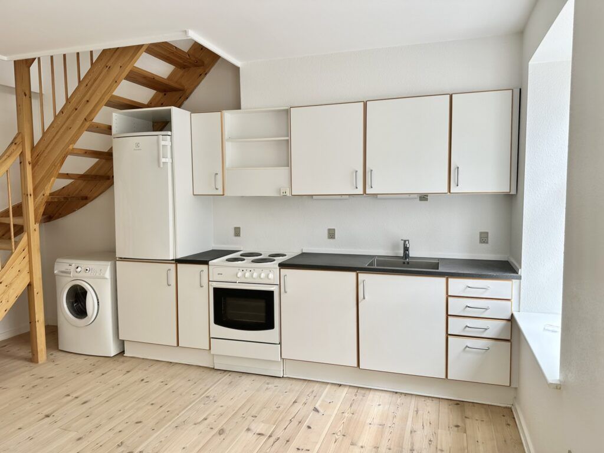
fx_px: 419
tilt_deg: -3.9
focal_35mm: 24
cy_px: 226
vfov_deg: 56.8
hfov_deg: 71.6
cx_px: 302
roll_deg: +0.5
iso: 80
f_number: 1.78
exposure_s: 1/121
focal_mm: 6.86
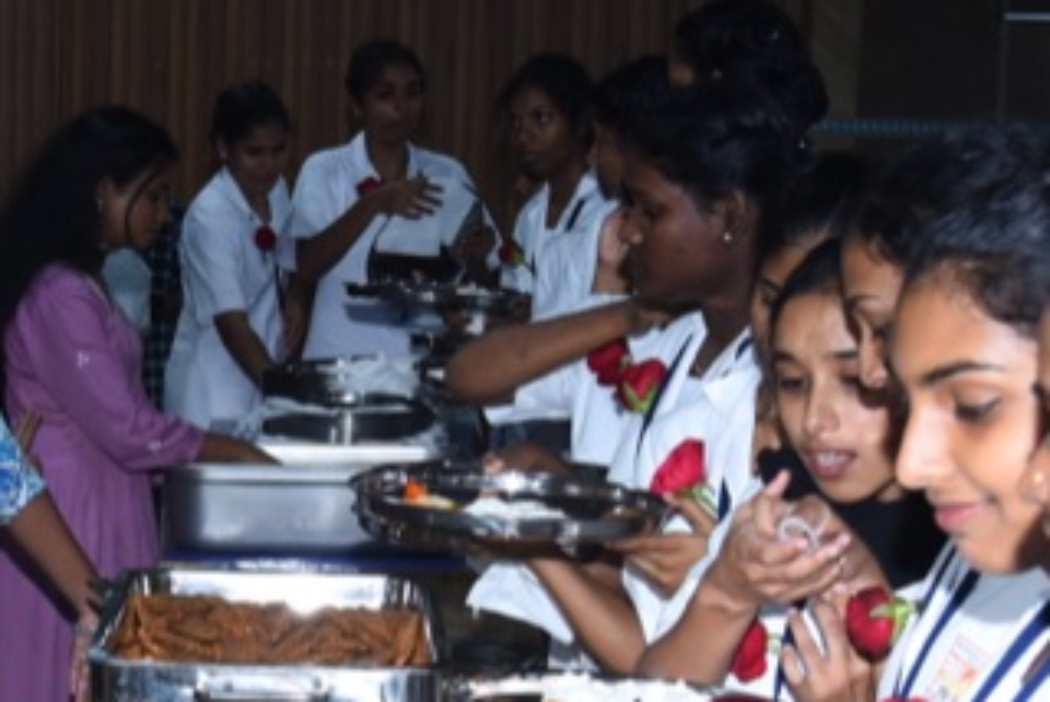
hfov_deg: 19.5
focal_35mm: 103
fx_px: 3007
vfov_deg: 13.3
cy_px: 512
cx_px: 138
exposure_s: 1/125
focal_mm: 30
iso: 1000
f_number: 5
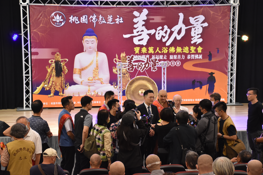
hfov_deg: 26.0
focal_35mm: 78
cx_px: 132
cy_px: 88
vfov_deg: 17.5
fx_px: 570
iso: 1600
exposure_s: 1/125
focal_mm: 52
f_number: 5.6
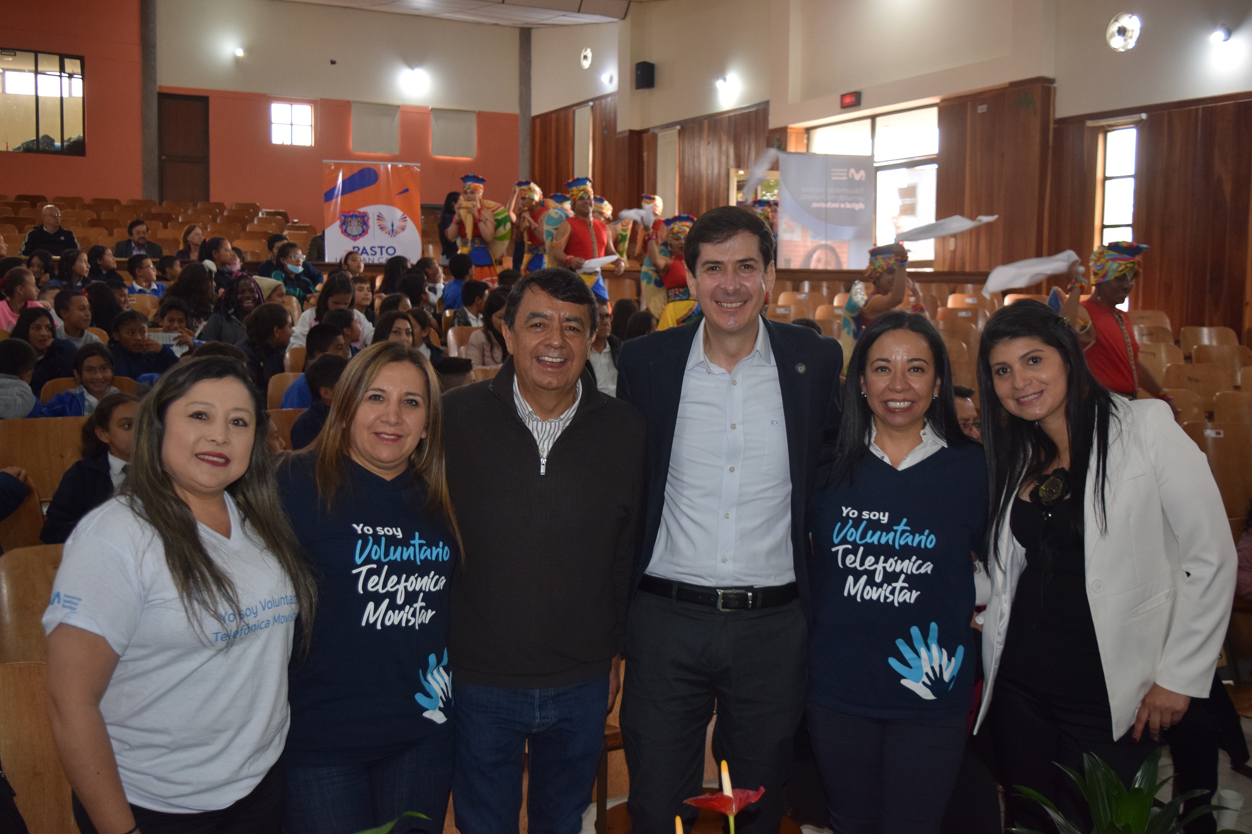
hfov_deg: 53.1
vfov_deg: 36.9
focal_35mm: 36
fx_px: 1252
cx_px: 626
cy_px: 417
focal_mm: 24
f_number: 4.5
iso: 800
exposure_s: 1/80
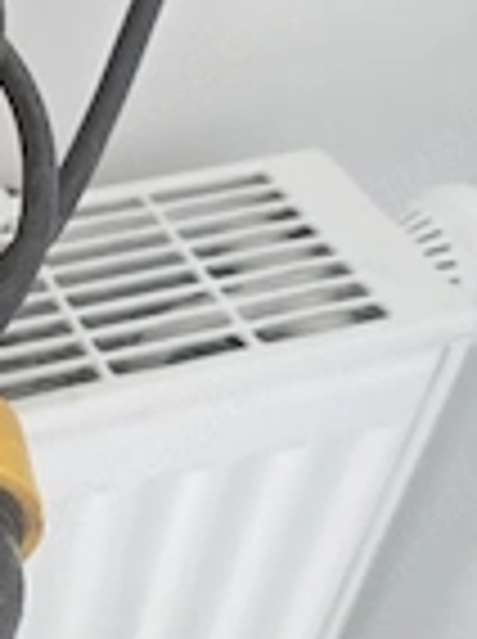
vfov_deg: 29.4
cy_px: 158
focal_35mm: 65
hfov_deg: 20.1
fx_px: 1198
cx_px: -189
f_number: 1.7
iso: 200
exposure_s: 1/182
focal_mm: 6.3
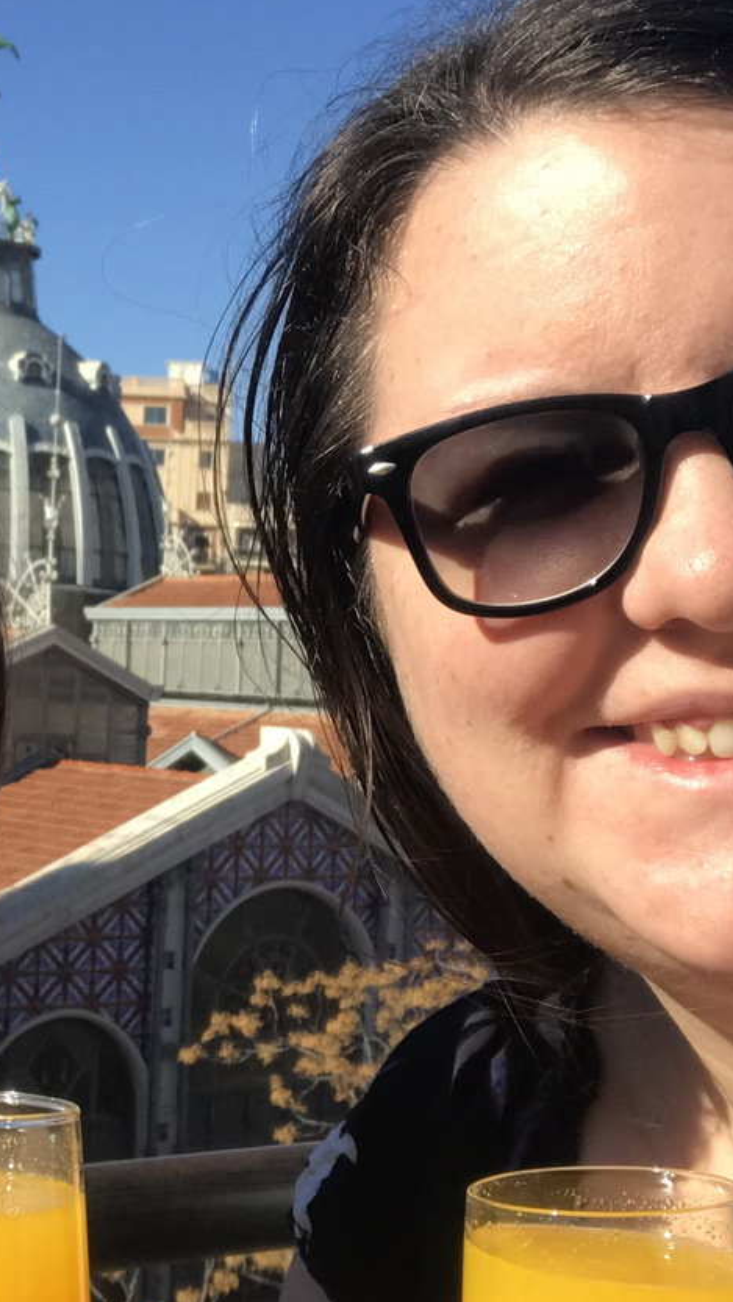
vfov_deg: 31.4
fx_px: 2313
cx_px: 39
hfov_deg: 17.7
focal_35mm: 67
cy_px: 635
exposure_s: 1/997
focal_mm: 2.87
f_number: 2.2
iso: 25
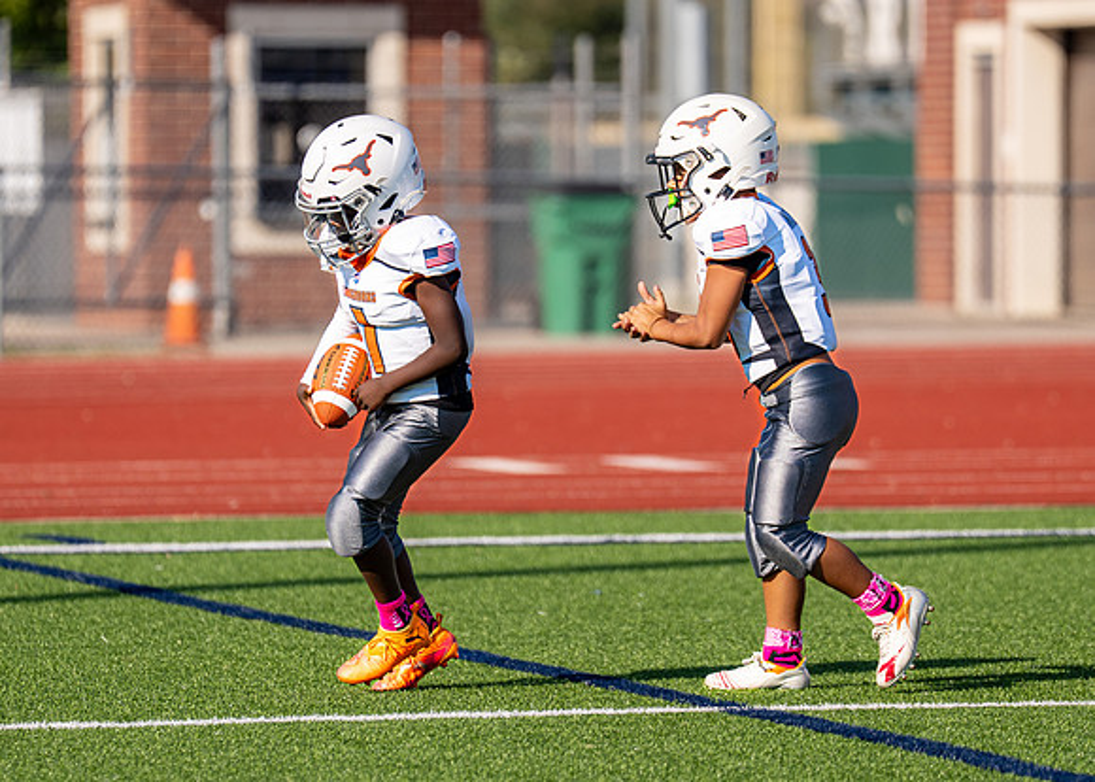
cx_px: 572
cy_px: 417
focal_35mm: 369
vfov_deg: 3.9
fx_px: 11471
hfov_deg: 5.5
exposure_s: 1/2000
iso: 100
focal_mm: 200
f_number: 2.8
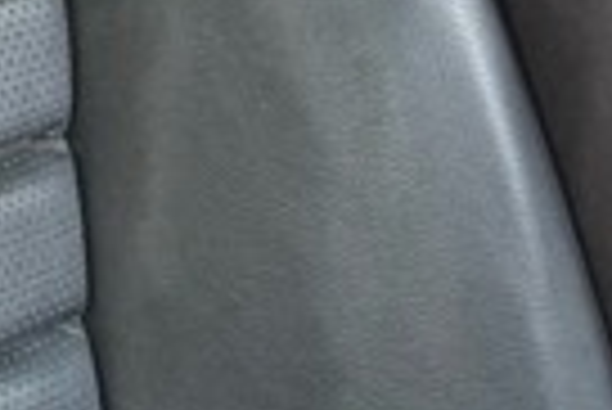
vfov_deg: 6.1
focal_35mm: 188
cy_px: -1216
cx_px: -1386
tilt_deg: +0.1
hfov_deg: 8.6
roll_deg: +1.5
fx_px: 3199
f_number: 1.78
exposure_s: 1/248
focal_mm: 6.76
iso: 64
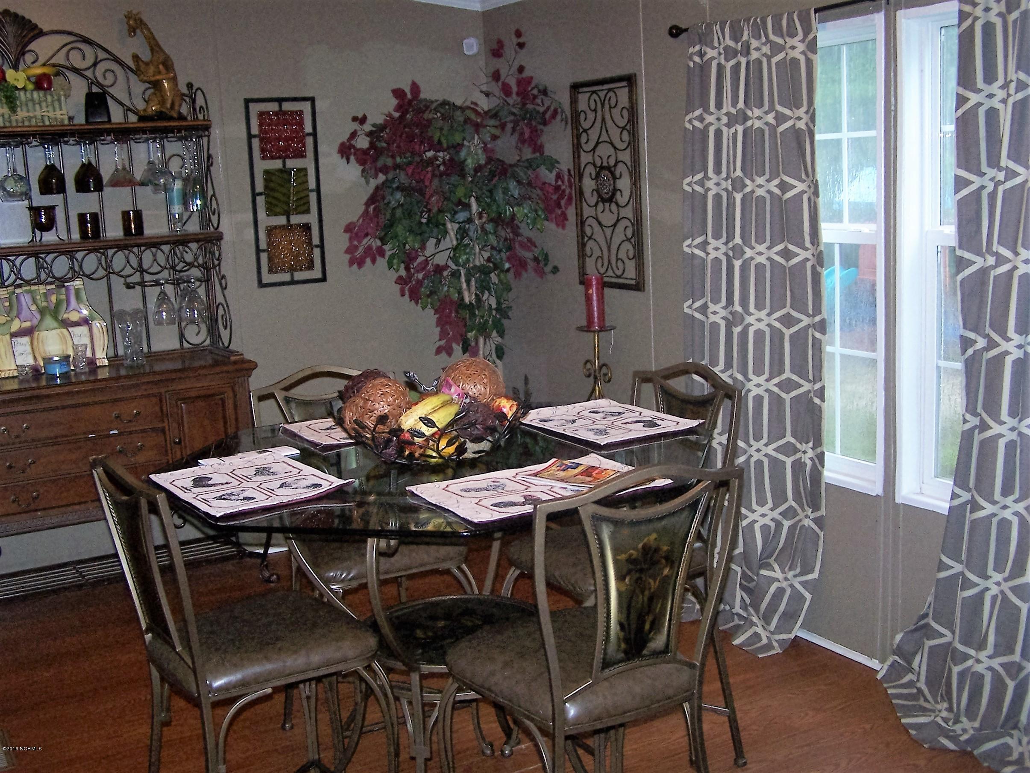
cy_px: 386
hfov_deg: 49.0
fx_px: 1131
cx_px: 515
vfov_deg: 37.7
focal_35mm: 38
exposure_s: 1/60
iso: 140
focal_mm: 6.3
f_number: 2.8
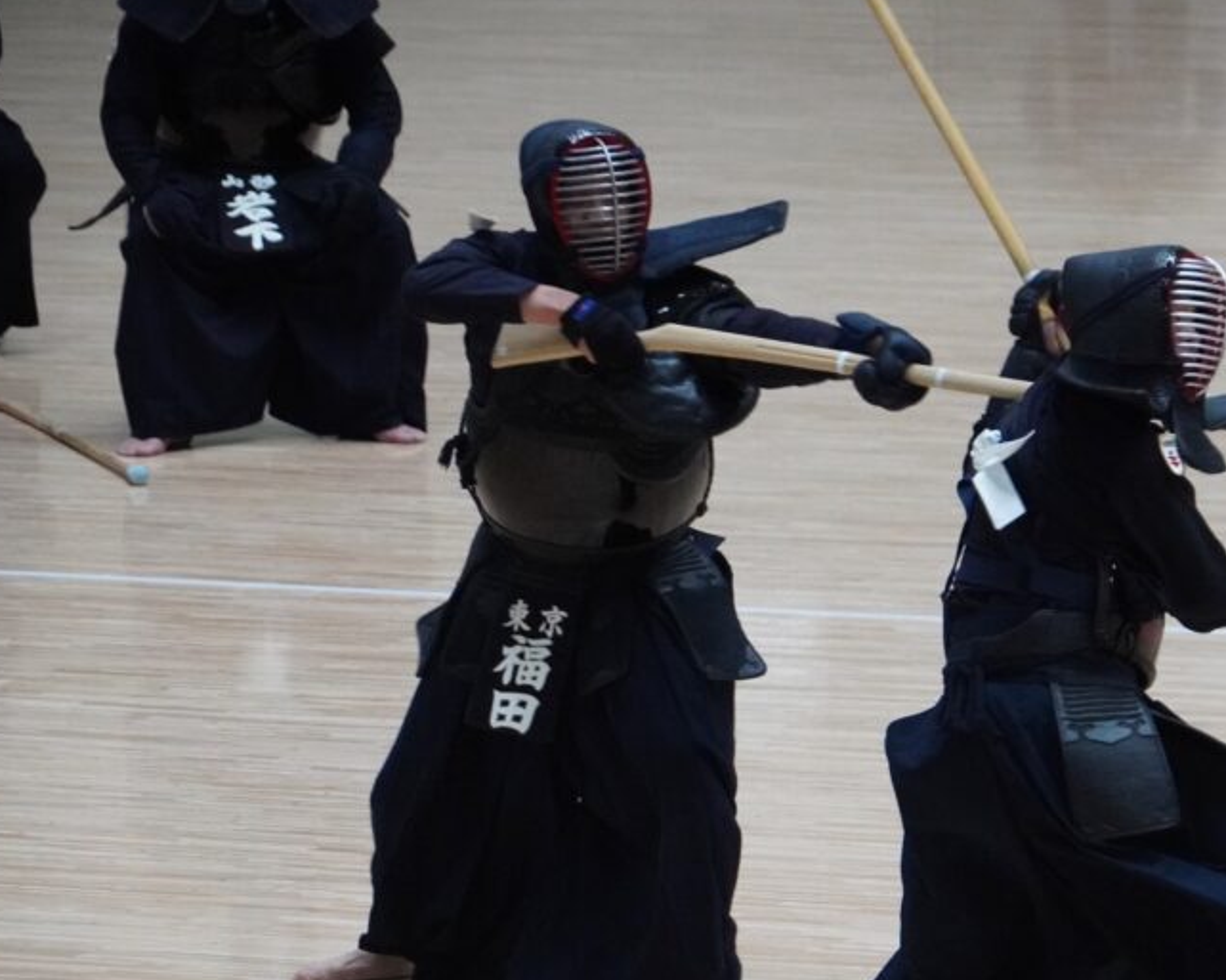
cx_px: 859
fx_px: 13446
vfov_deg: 4.2
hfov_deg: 5.2
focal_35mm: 371
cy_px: 599
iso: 6400
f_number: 6.3
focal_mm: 165
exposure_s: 1/400
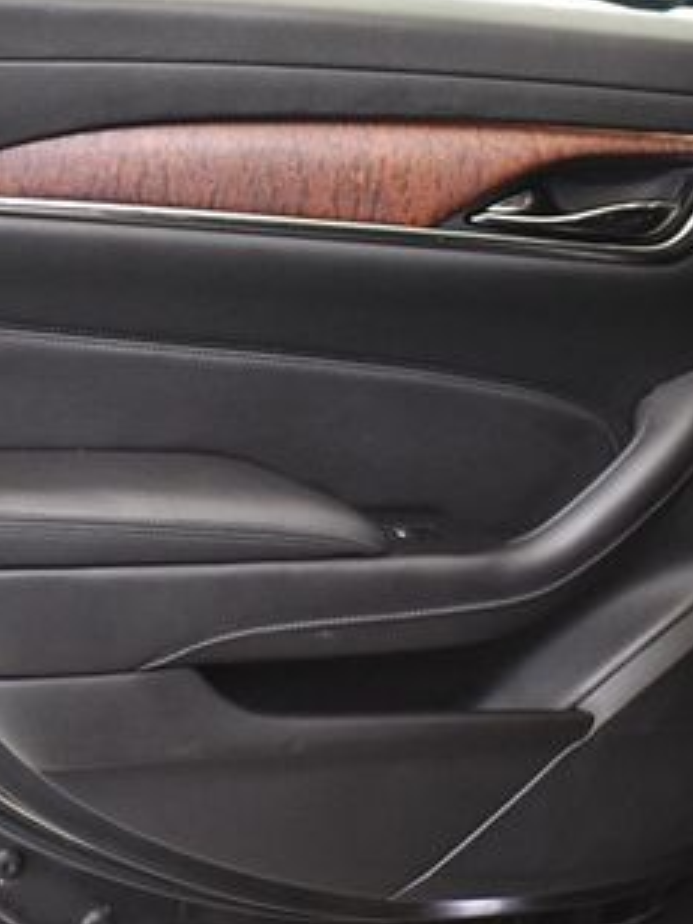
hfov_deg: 20.4
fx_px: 1922
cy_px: 414
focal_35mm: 72
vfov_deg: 27.0
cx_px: 261
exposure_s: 1/60
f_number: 4
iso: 3200
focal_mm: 24
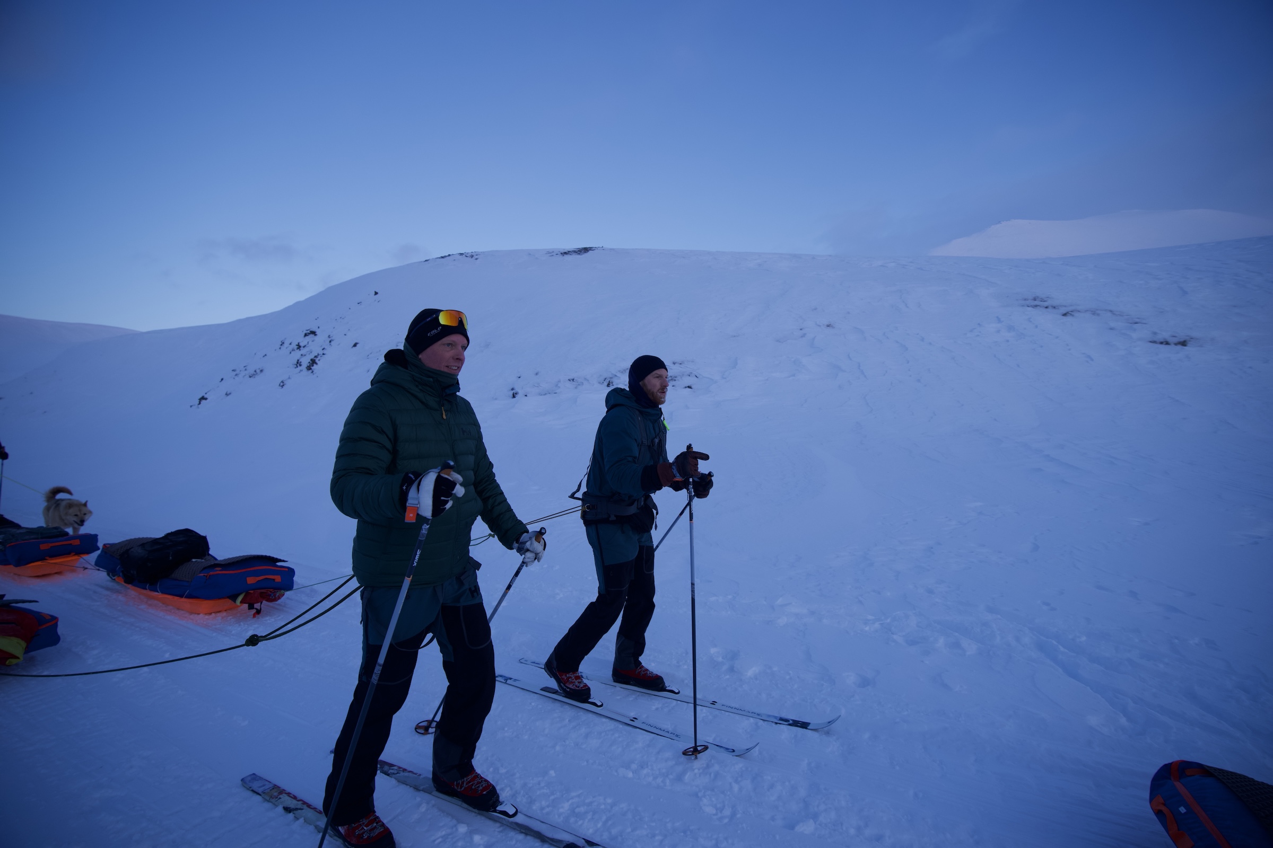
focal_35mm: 16
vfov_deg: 73.7
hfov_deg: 96.7
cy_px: 424
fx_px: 566
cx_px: 636
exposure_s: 1/500
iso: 500
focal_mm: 16
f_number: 3.5
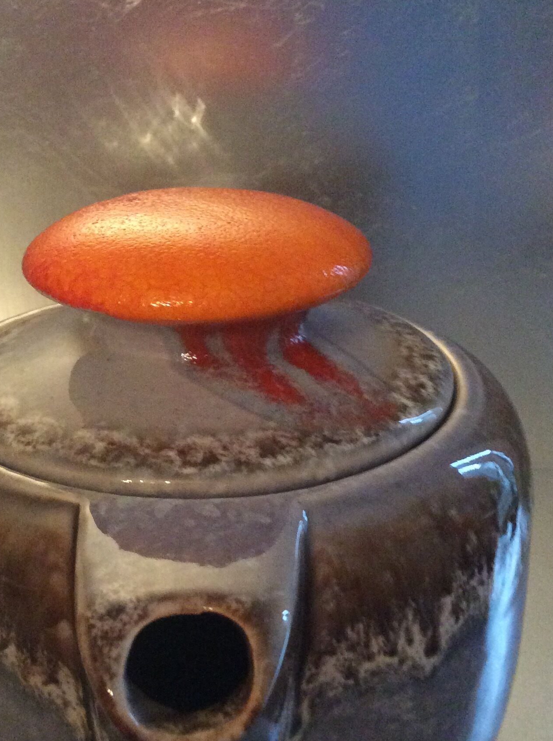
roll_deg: +1.9
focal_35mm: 49
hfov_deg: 29.5
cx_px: 231
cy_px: 405
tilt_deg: -26.3
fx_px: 1047
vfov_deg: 38.9
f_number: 2.4
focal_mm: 3.3
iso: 320
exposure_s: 1/25
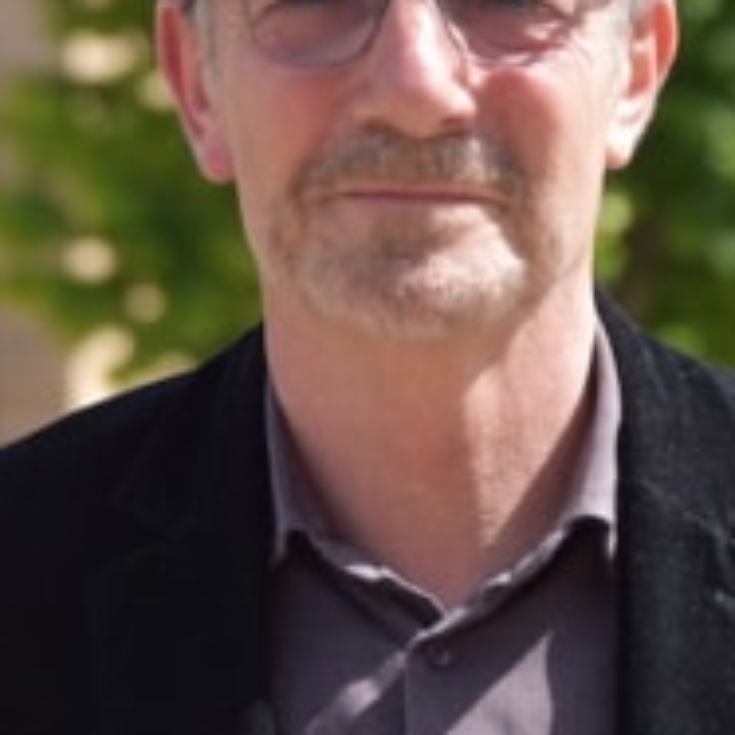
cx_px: 495
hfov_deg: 5.0
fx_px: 8344
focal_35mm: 347
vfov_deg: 5.0
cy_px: 322
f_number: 6.3
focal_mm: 85
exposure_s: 1/500
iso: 200
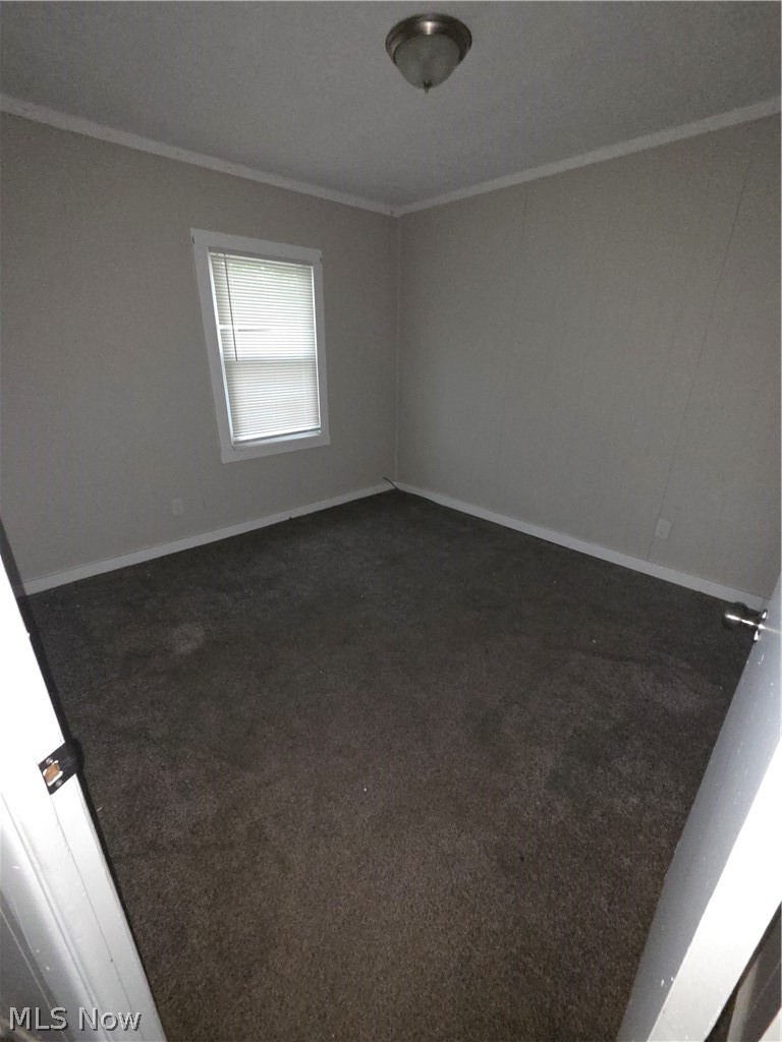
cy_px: 521
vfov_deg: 106.2
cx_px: 391
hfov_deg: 89.9
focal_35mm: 13
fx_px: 392
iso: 640
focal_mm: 2.2
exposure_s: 1/28.2
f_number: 2.2
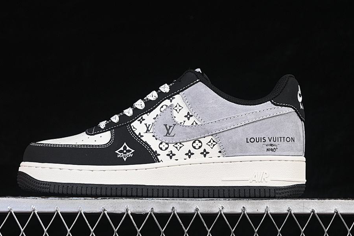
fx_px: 885
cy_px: 109
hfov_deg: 22.6
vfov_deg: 15.2
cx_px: 165
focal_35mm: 90
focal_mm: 50
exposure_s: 1/80
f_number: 7.1
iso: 160
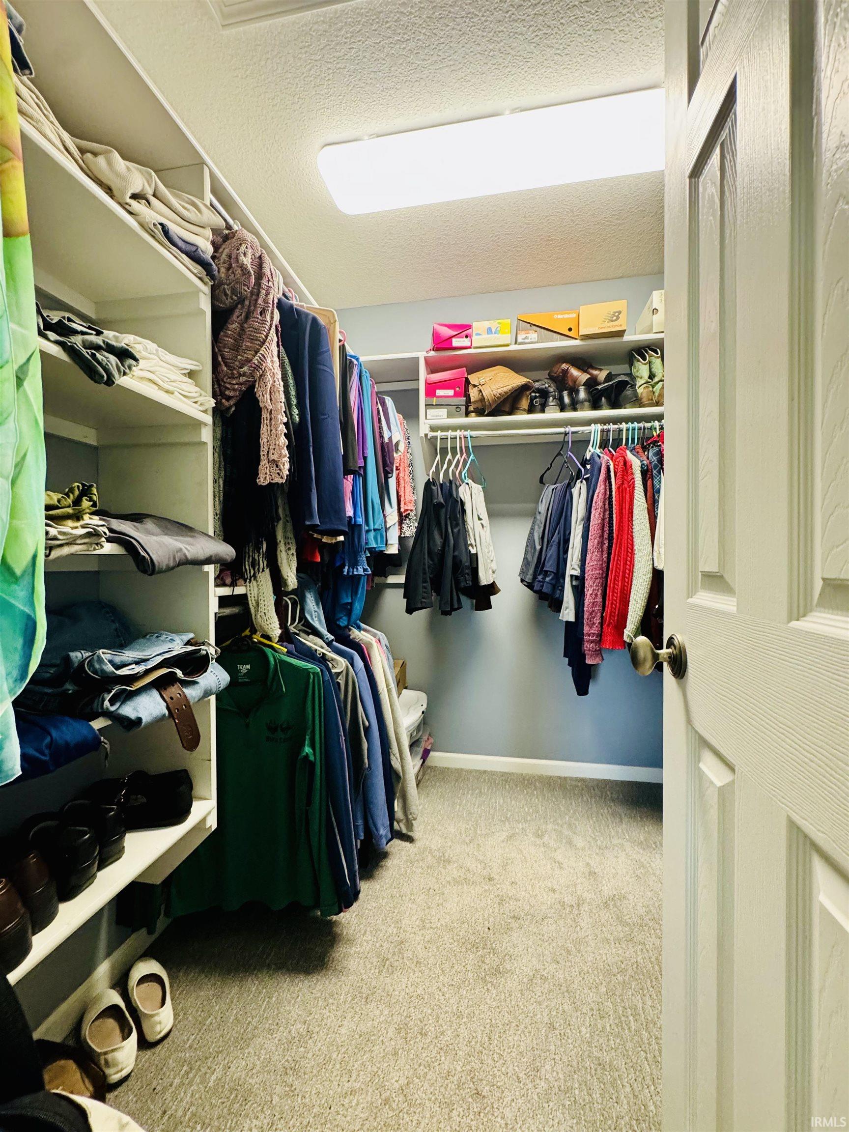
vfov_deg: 102.1
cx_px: 424
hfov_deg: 85.7
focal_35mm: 14
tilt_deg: -1.1
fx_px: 458
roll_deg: +0.6
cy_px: 566
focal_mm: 2.22
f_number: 2.2
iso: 400
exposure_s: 1/60
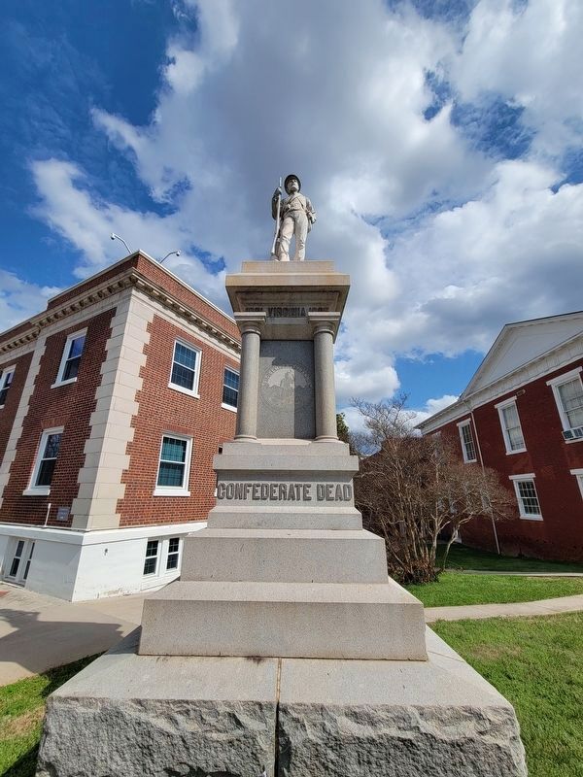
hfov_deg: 89.9
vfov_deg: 106.2
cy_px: 388
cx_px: 292
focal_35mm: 13
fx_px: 292
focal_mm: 2.2
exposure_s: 1/3618
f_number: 2.2
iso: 50
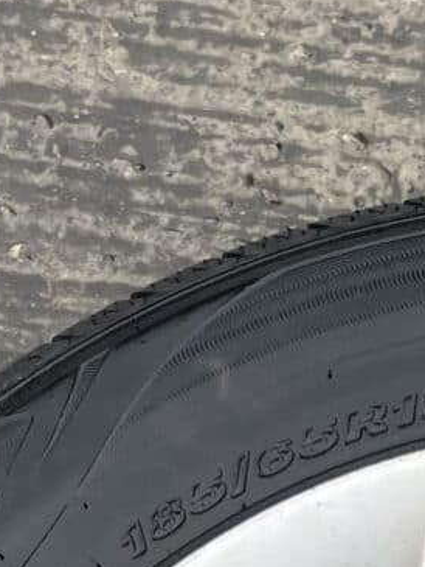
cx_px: 625
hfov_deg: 9.9
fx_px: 2389
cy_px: 1134
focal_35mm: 146
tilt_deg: -73.5
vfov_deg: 12.0
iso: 50
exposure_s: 1/983
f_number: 1.6
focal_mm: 5.1
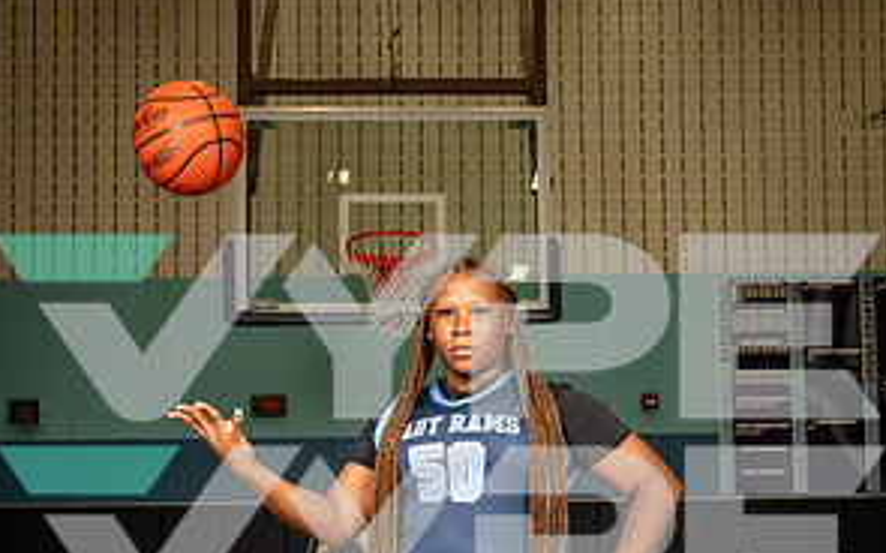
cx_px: 441
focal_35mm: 56
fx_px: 1351
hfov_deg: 36.3
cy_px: 541
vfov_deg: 22.3
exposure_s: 1/320
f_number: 6.3
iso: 640
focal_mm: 36
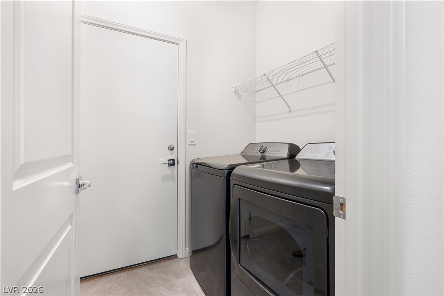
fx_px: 207
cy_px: 148
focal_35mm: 17
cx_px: 222
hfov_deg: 94.0
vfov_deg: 71.1
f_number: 9
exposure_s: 2.5
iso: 100
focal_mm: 16.8
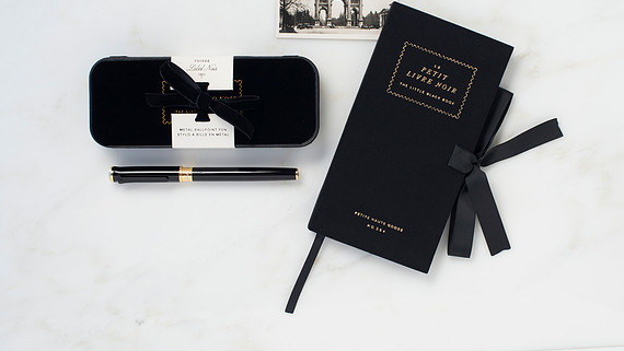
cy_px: 170
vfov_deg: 19.7
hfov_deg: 34.3
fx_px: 1010
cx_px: 354
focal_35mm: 61
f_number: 10
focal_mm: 50
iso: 250
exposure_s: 1/80
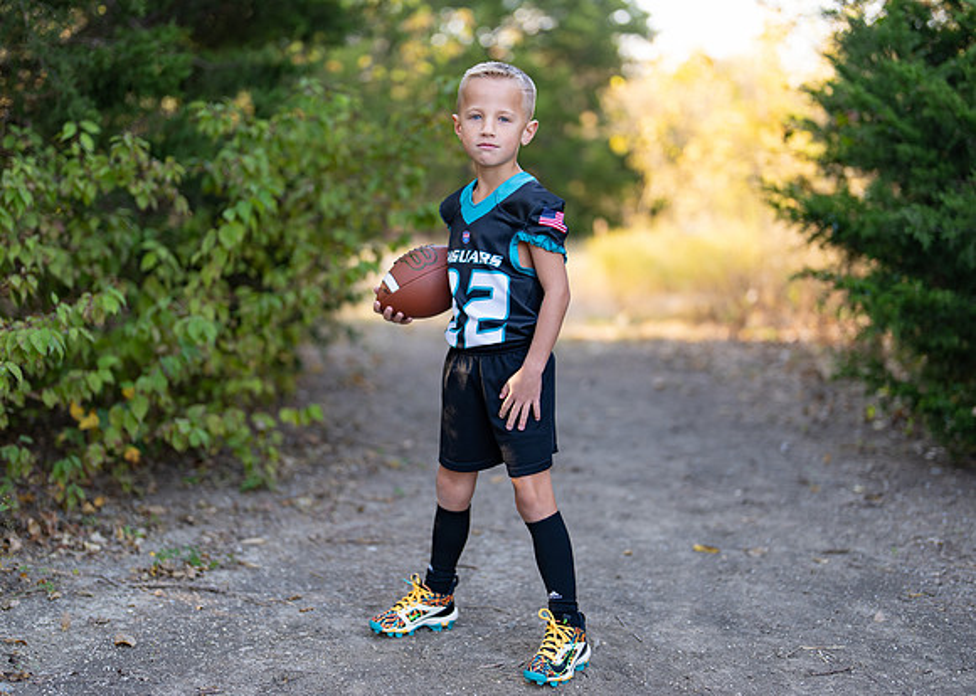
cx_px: 479
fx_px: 1537
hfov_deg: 35.2
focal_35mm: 55
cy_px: 347
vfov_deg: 25.5
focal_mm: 50
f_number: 1.2
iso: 100
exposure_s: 1/320
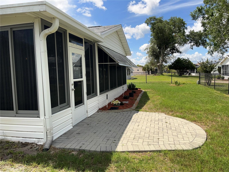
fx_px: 172
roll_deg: +1.7
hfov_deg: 67.3
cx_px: 114
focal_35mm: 26
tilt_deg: -4.4
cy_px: 86
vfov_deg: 53.1
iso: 32
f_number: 1.6
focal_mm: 5.1
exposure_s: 1/3623
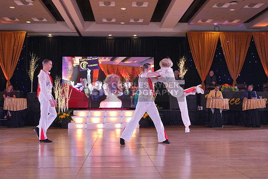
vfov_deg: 29.9
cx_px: 134
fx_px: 335
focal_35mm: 45
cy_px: 90
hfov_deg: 43.6
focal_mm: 30
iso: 2000
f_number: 4
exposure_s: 1/400
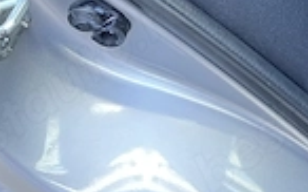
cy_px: -207
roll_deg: +0.4
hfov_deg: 16.4
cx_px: 498
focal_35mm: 113
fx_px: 948
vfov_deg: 10.5
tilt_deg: -33.4
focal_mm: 5.1
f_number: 1.6
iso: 250
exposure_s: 1/60
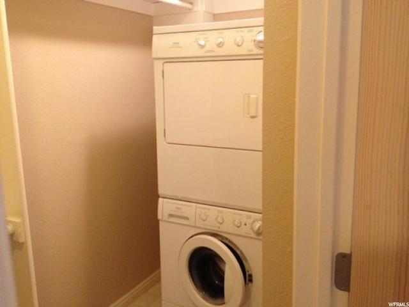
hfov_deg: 52.6
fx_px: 414
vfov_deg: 40.7
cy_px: 154
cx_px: 204
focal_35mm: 35
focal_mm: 4.28
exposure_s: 1/20
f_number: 2.4
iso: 320
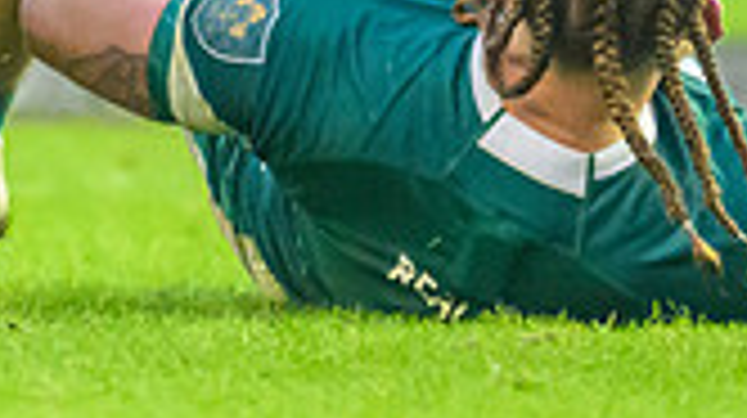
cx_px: 49
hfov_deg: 0.7
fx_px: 65064
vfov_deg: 0.4
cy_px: -313
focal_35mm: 3288
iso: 8000
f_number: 4
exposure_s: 1/1250
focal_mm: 560
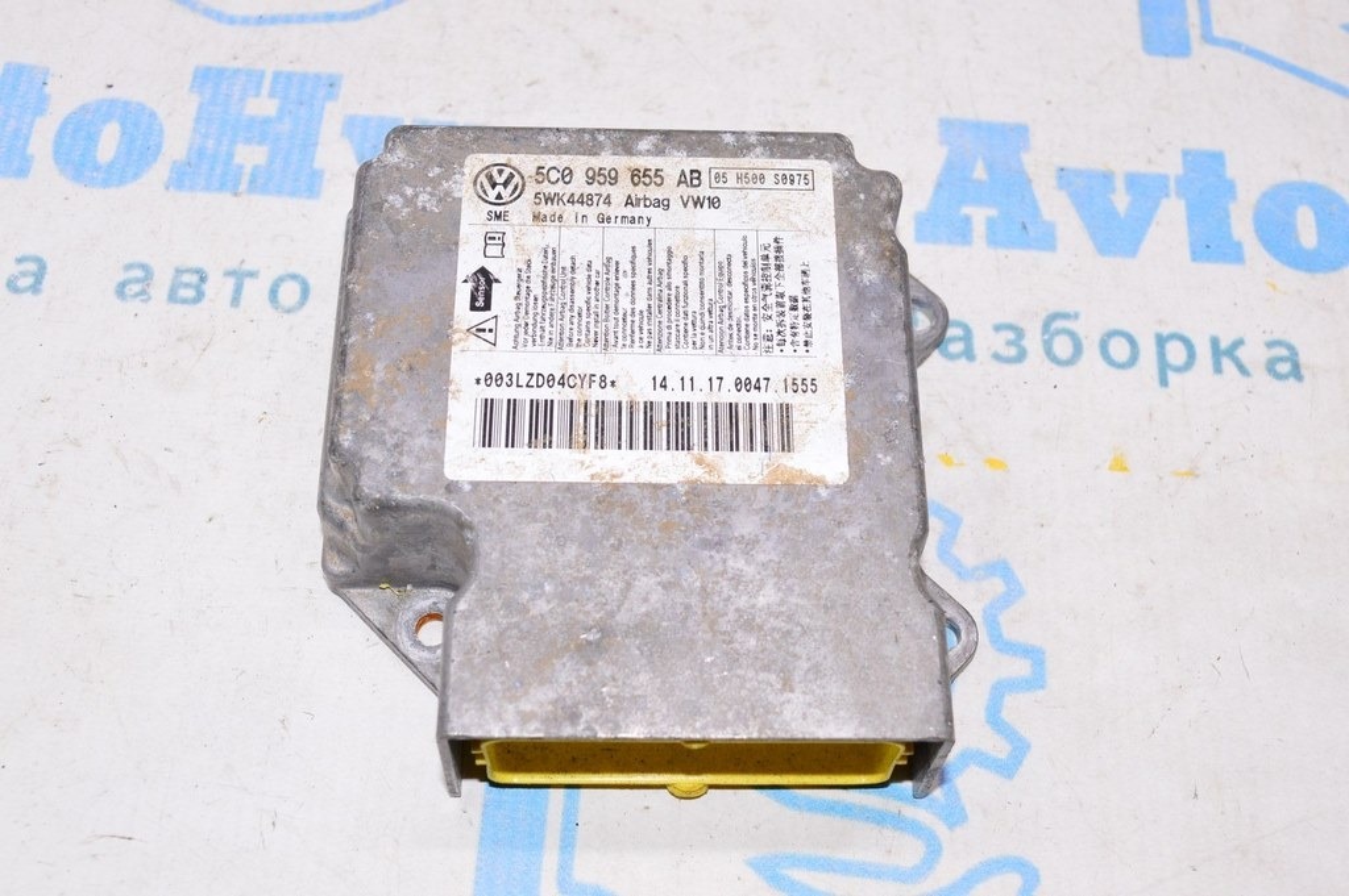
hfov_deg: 43.6
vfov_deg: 29.8
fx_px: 1685
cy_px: 448
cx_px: 674
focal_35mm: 45
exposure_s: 1/125
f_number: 8
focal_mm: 30
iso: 1600
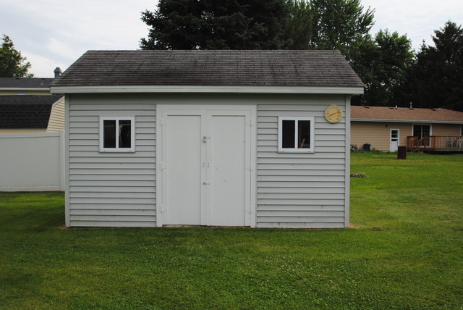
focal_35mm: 36
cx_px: 232
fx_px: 463
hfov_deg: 53.1
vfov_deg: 36.9
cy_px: 155
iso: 100
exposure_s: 1/200
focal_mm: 24
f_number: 8
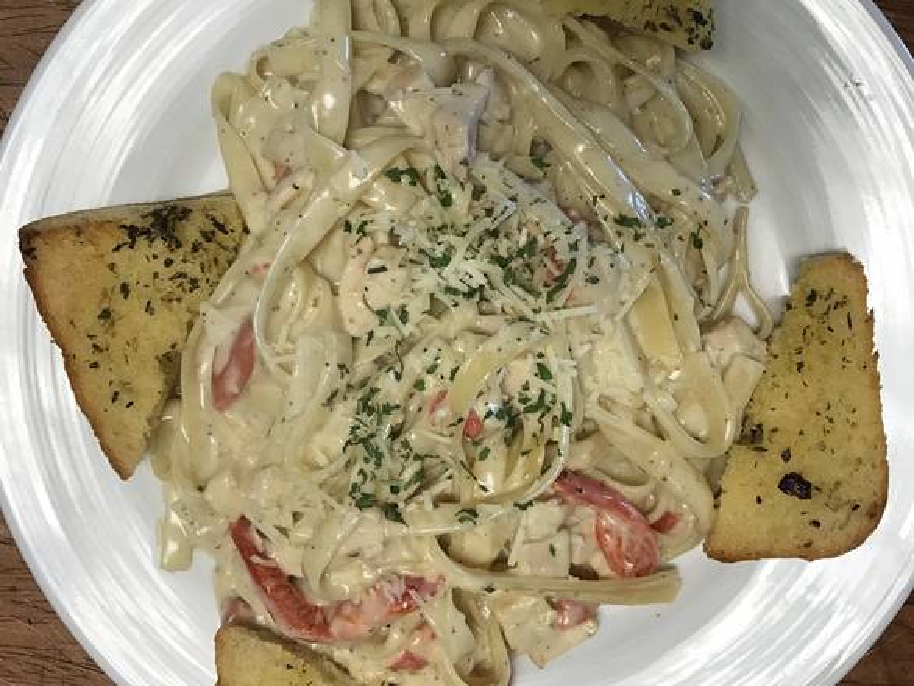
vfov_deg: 49.8
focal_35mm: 28
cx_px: 457
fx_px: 740
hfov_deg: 63.4
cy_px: 343
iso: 25
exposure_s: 1/40
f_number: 1.8
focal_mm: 3.99
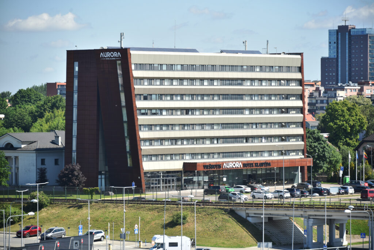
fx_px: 1975
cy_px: 125
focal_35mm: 190
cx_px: 187
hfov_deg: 10.8
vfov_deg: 7.2
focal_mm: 190
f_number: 6.3
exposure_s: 1/200
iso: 100
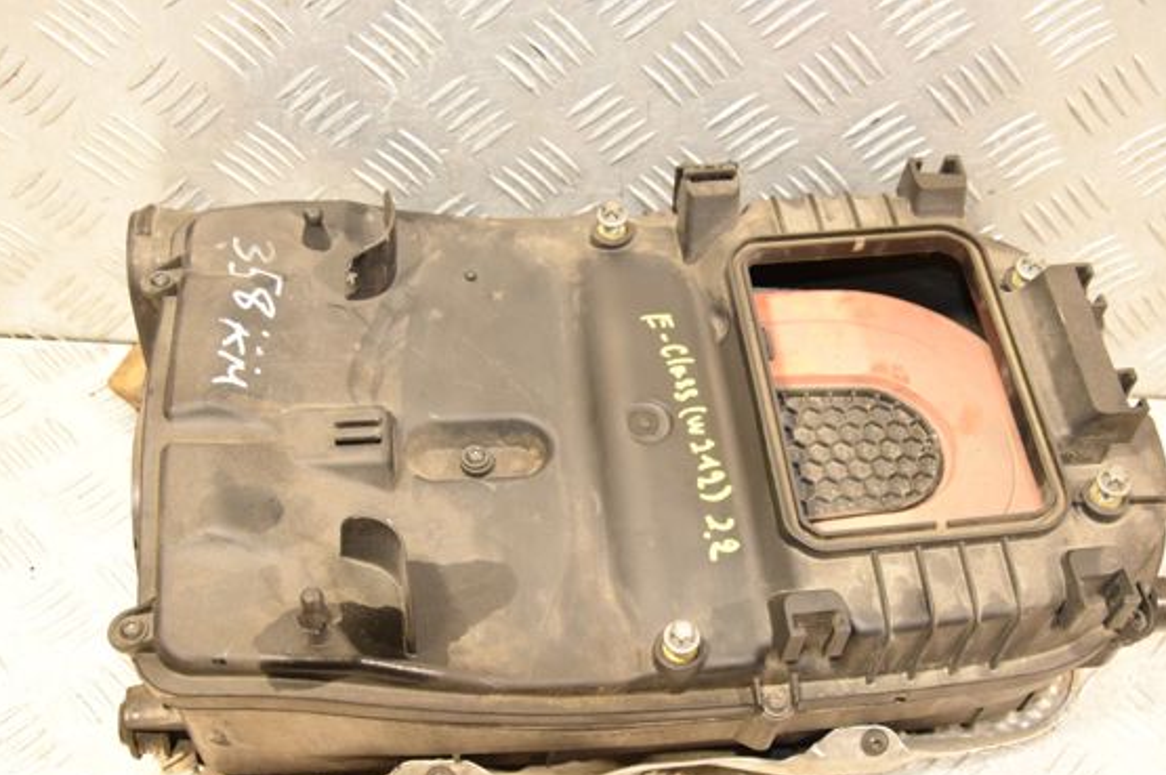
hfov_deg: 43.6
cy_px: 445
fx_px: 1456
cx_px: 630
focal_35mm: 45
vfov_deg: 29.8
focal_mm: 26
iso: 1600
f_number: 5.6
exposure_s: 1/100
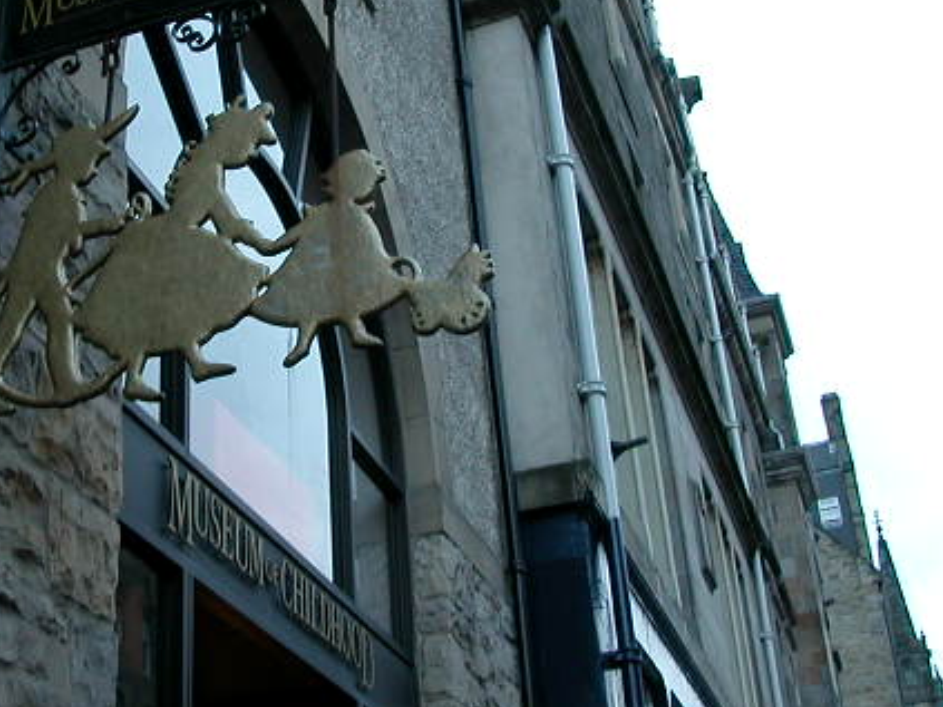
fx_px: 1525
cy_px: 310
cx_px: 321
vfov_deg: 26.1
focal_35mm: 56
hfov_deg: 34.1
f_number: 2.7
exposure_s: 1/28.9
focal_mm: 5.6
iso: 100
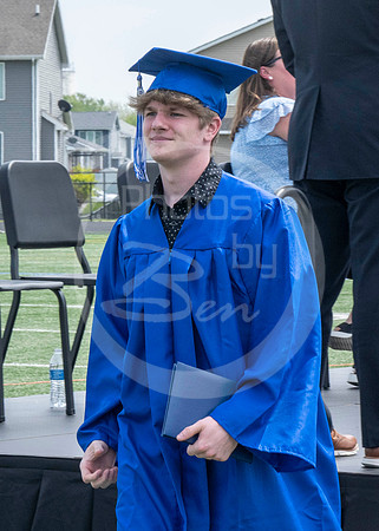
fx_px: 3448
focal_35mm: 229
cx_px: 48
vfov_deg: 8.8
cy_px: 164
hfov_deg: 6.3
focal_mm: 70
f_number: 13
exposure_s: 1/250
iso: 200
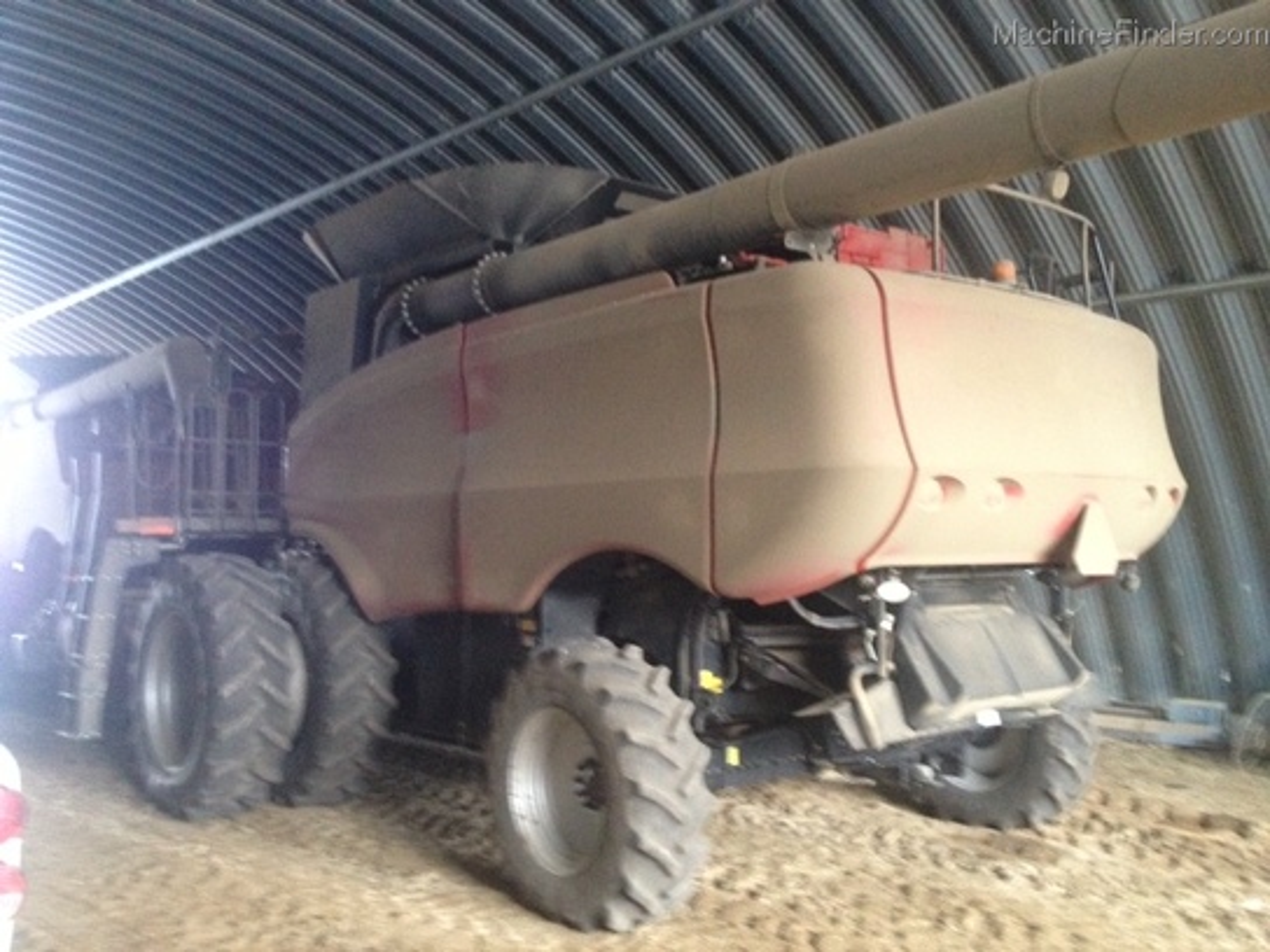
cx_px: 635
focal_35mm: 35
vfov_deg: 40.7
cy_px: 476
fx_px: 1284
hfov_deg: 52.6
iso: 320
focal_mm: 4.28
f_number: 2.4
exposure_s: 1/20
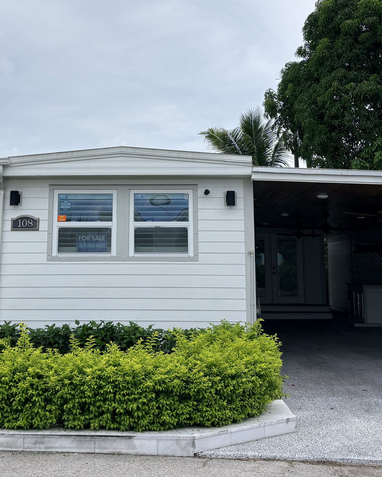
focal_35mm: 52
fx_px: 735
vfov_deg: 35.4
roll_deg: +0.5
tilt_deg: +9.9
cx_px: 149
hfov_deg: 29.1
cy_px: 136
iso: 50
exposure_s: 1/6993
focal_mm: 5.96
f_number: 1.6
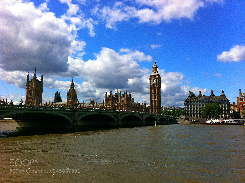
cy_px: 92
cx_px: 122
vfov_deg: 40.6
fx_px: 247
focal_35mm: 35
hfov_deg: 52.7
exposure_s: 1/2514
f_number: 2.8
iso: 80
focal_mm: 3.85
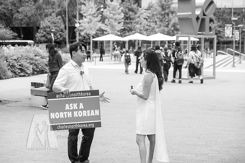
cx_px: 122
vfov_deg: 19.5
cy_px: 82
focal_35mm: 70
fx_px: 476
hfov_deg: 28.8
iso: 800
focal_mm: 70
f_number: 4
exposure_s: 1/1000
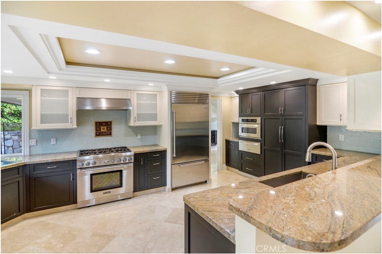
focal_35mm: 16
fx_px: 175
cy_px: 127
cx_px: 191
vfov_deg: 71.9
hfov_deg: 95.1
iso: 100
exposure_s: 1/4
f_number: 4
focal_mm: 11
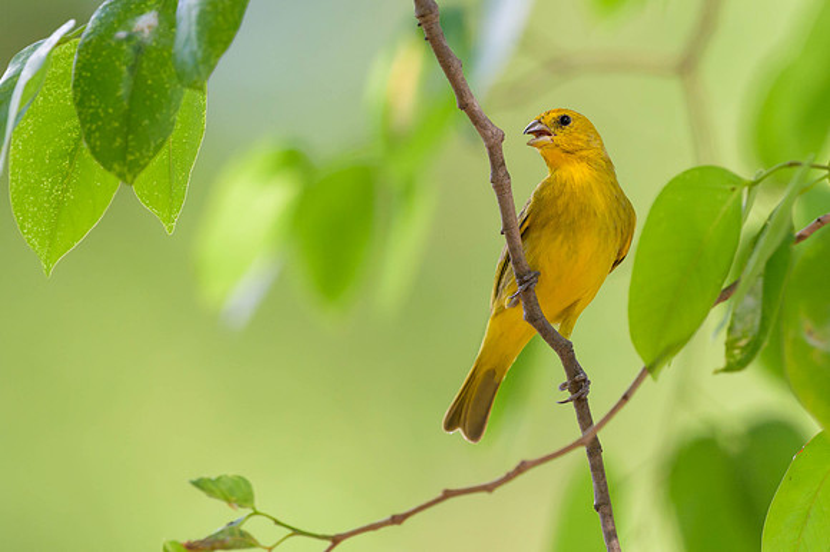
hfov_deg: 2.1
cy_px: 222
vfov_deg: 1.4
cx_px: 644
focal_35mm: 995
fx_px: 22915
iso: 500
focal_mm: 400
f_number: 4
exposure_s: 1/1250
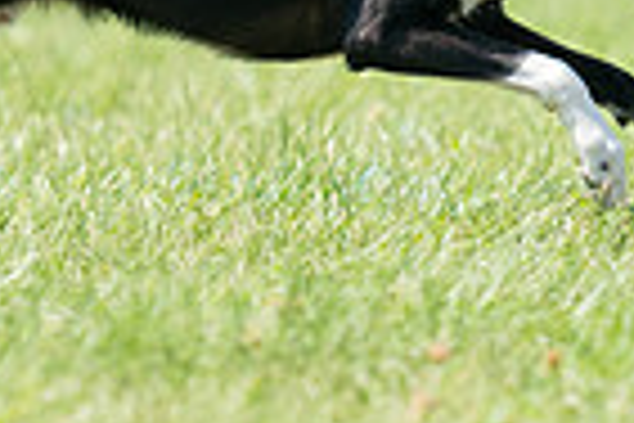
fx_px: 27154
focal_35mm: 1542
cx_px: 198
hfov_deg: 1.3
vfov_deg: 0.9
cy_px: -227
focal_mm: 374
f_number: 6.3
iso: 2000
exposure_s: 1/4000
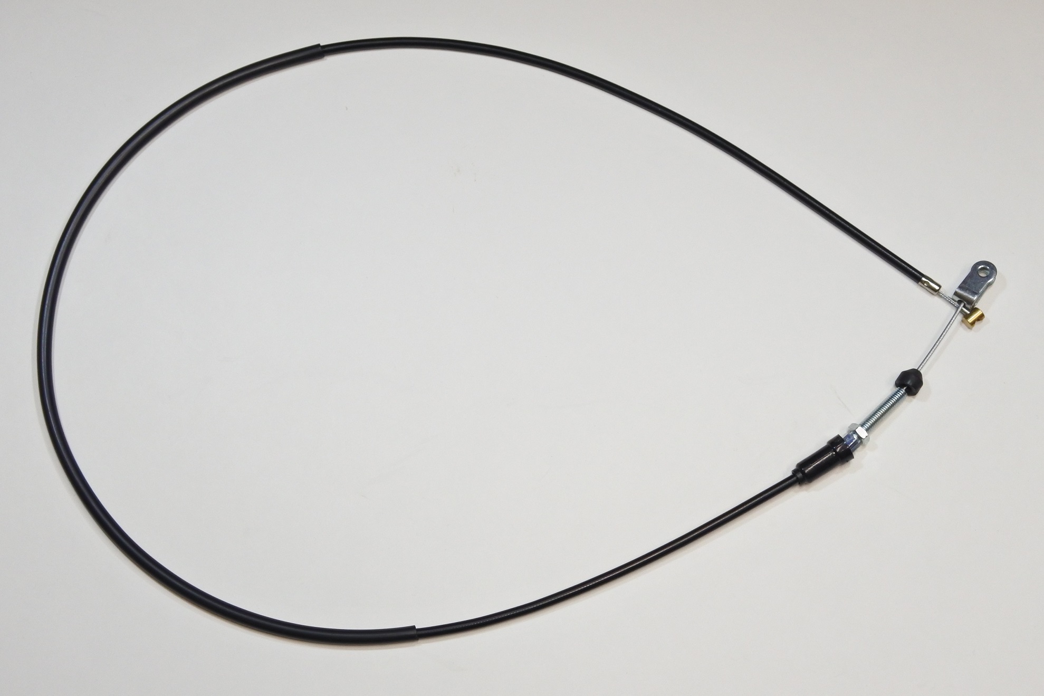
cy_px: 348
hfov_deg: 32.4
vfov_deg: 21.9
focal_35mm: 62
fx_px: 1798
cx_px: 522
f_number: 5
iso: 800
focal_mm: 23.1
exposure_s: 1/100
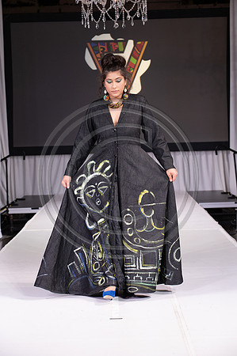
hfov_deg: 16.0
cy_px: 178
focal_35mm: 85
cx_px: 118
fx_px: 841
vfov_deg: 23.9
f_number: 5.6
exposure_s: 1/400
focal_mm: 85
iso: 2000
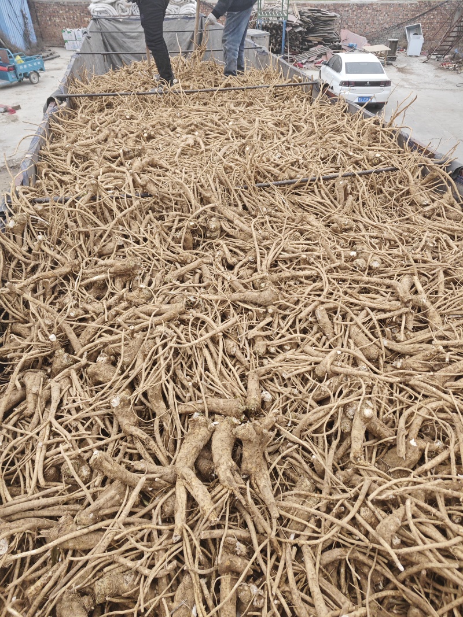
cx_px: 232
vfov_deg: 73.9
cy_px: 308
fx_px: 410
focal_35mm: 23
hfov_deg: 58.9
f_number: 1.8
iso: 200
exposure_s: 1/857
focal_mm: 5.43
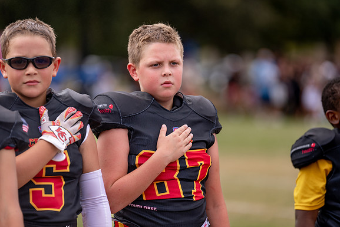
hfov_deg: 9.4
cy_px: 110
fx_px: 2069
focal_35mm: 219
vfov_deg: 6.3
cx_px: 170
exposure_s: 1/1000
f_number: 2.8
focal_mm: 200
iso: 100
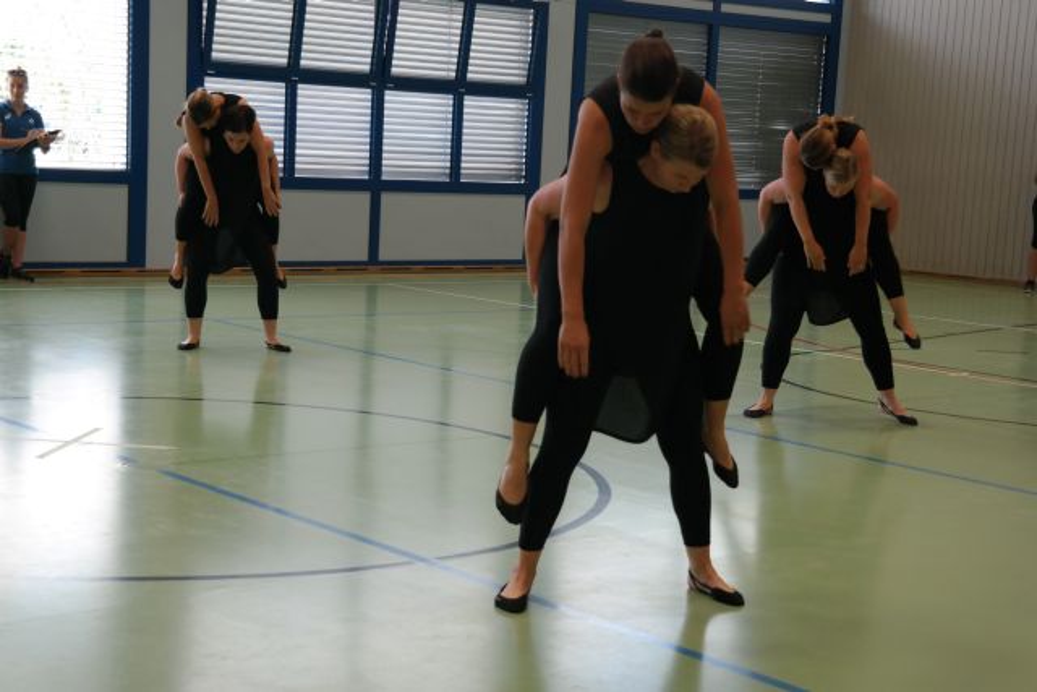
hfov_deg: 31.4
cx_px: 518
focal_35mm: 64
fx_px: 1844
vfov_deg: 21.3
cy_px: 346
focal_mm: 42
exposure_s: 1/60
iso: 800
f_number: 5
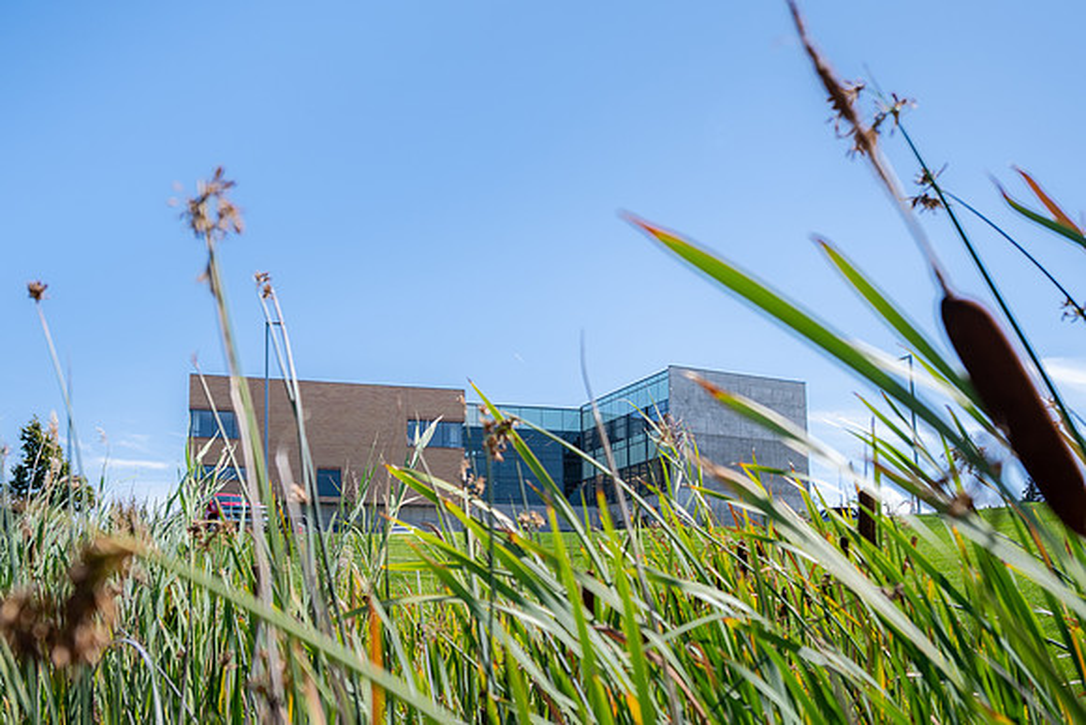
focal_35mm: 35
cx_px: 544
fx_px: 1068
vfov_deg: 36.9
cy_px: 508
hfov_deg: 53.9
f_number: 2.8
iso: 100
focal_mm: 24
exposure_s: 1/1250
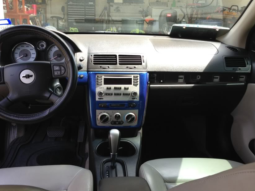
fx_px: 302
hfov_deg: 45.7
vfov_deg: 35.1
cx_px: 119
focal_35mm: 41
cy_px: 91
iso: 50
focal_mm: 4.1
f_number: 2.4
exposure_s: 1/125
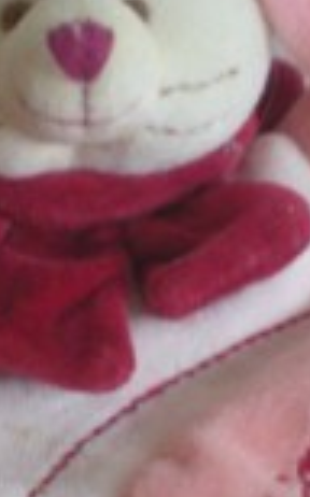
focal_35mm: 136
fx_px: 1842
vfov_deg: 15.4
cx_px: 74
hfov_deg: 9.6
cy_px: 320
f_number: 3.1
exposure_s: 1/8
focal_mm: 6.3
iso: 323
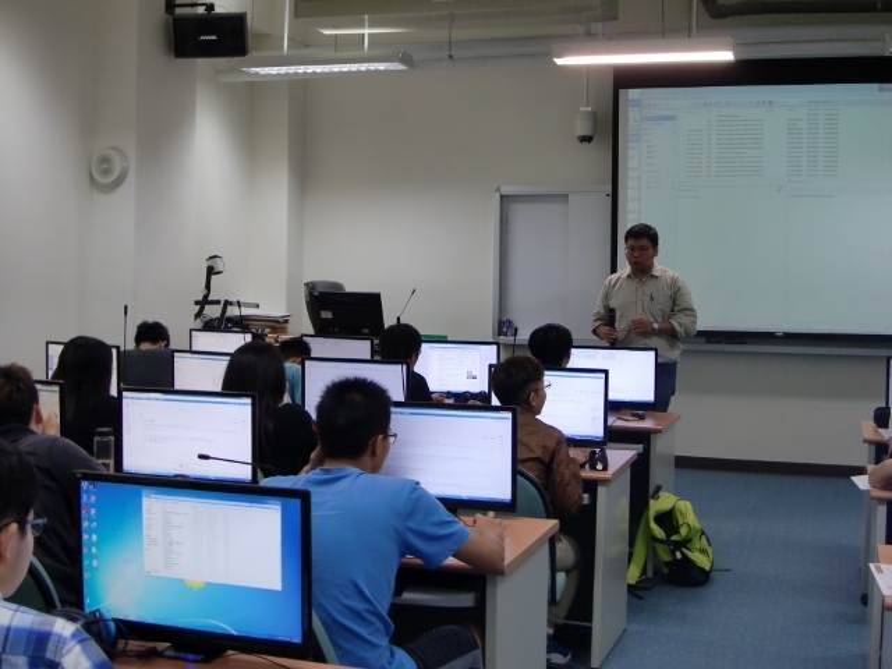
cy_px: 334
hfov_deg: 41.2
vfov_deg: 31.5
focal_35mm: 46
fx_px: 1185
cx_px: 446
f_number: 3.3
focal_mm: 8.2
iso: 200
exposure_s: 1/60
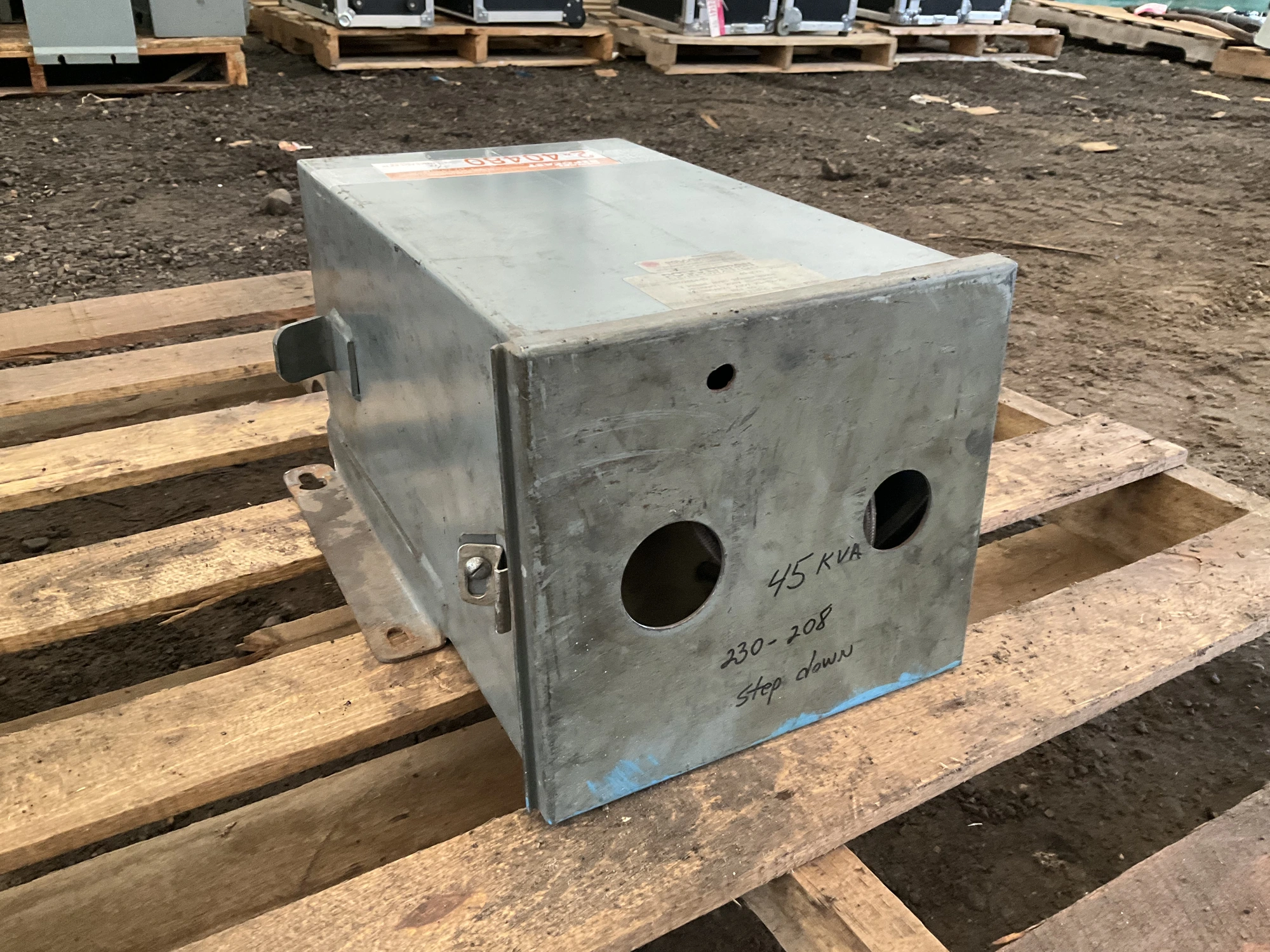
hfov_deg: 61.7
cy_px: 476
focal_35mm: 29
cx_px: 635
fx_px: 1064
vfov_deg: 48.2
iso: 250
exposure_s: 1/60
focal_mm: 3
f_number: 1.8
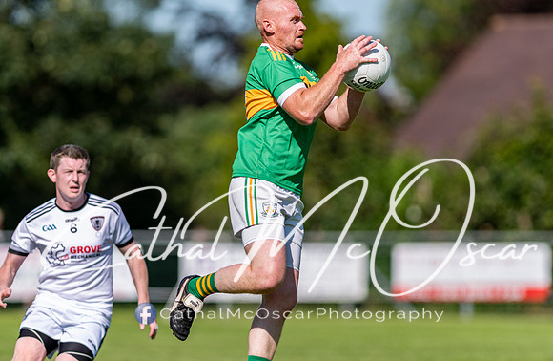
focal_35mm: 477
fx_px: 7272
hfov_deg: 4.4
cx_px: 282
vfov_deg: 2.8
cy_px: 180
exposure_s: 1/2000
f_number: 2.8
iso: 100
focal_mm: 300
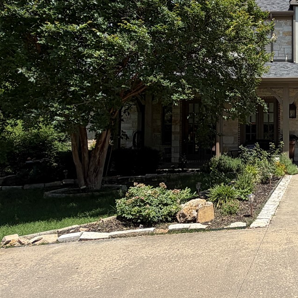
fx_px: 390
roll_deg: +0.6
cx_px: 322
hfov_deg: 36.0
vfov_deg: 41.3
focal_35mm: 40
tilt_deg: +5.4
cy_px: 98
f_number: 2.2
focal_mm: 2.22
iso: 20
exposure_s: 1/830
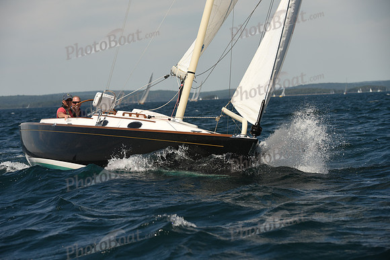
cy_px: 130
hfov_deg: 10.3
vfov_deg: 6.9
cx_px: 195
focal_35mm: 200
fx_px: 2167
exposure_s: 1/1000
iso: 250
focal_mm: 200
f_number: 7.1
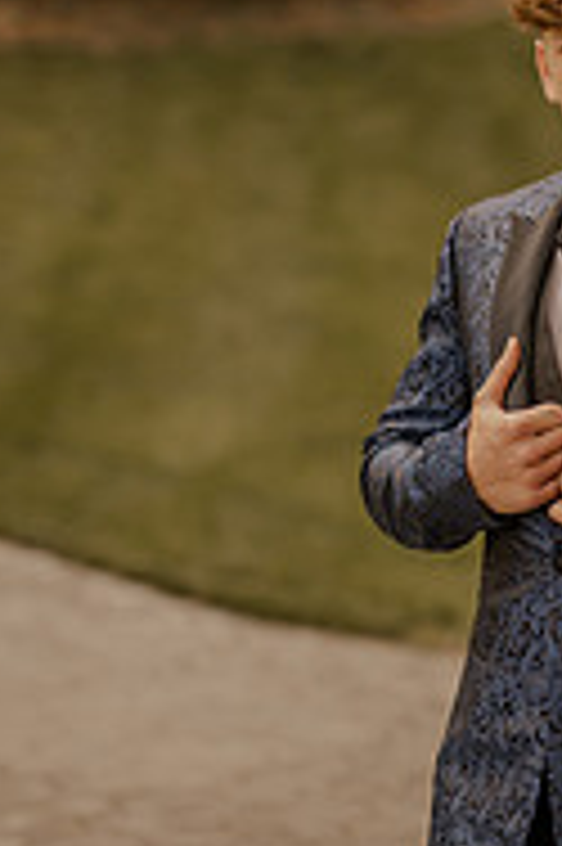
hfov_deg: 11.3
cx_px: 602
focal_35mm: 120
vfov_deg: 17.1
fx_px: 2815
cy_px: 410
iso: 100
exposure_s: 1/1600
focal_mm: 50
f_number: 2.2
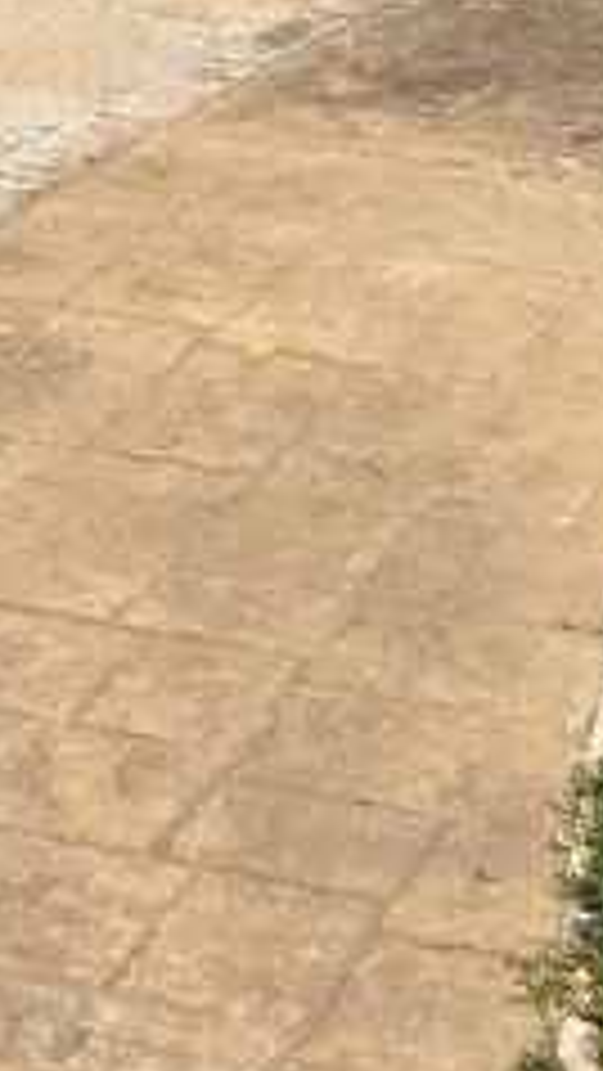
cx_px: -662
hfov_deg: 7.3
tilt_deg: -1.3
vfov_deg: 12.3
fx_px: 4516
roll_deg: -0.5
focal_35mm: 159
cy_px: -878
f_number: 2.2
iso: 25
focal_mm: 4.15
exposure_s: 1/2481
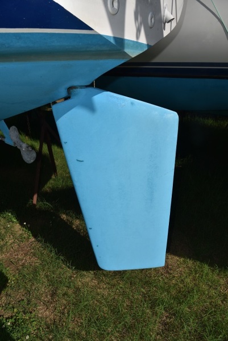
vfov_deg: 73.7
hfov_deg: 53.2
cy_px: 170
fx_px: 228
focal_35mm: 24
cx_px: 114
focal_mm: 24
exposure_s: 1/200
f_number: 14
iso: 100
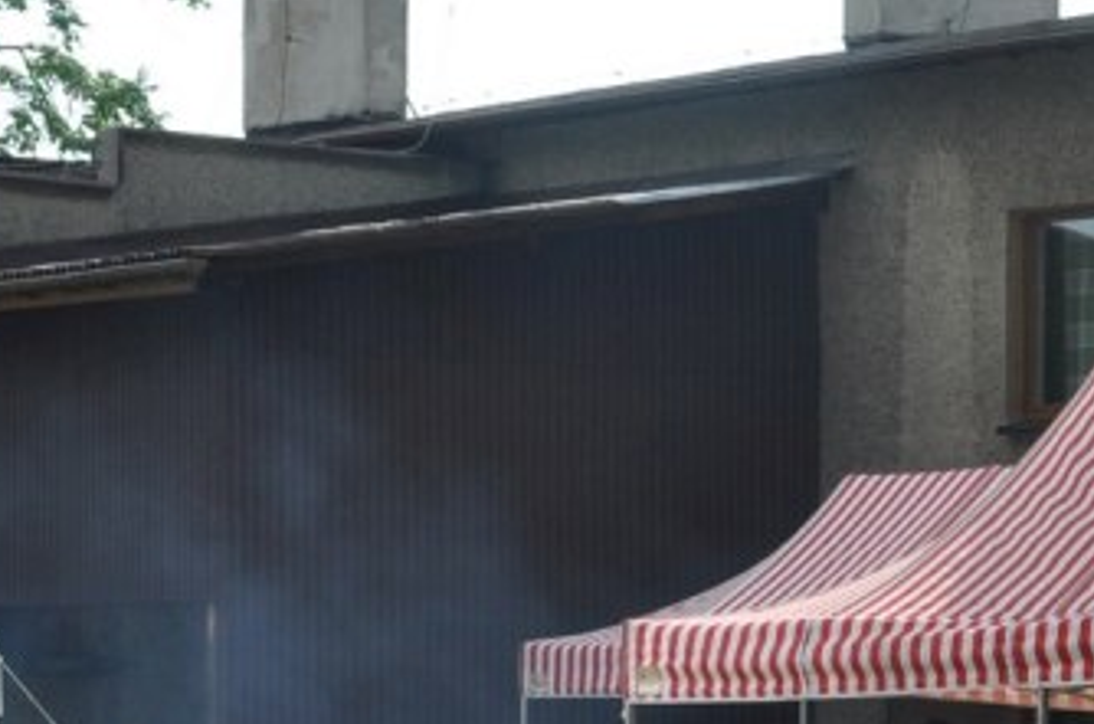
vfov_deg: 8.3
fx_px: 4911
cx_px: 922
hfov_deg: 12.6
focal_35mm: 162
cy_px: 1066
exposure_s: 1/320
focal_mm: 30
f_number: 9
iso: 200
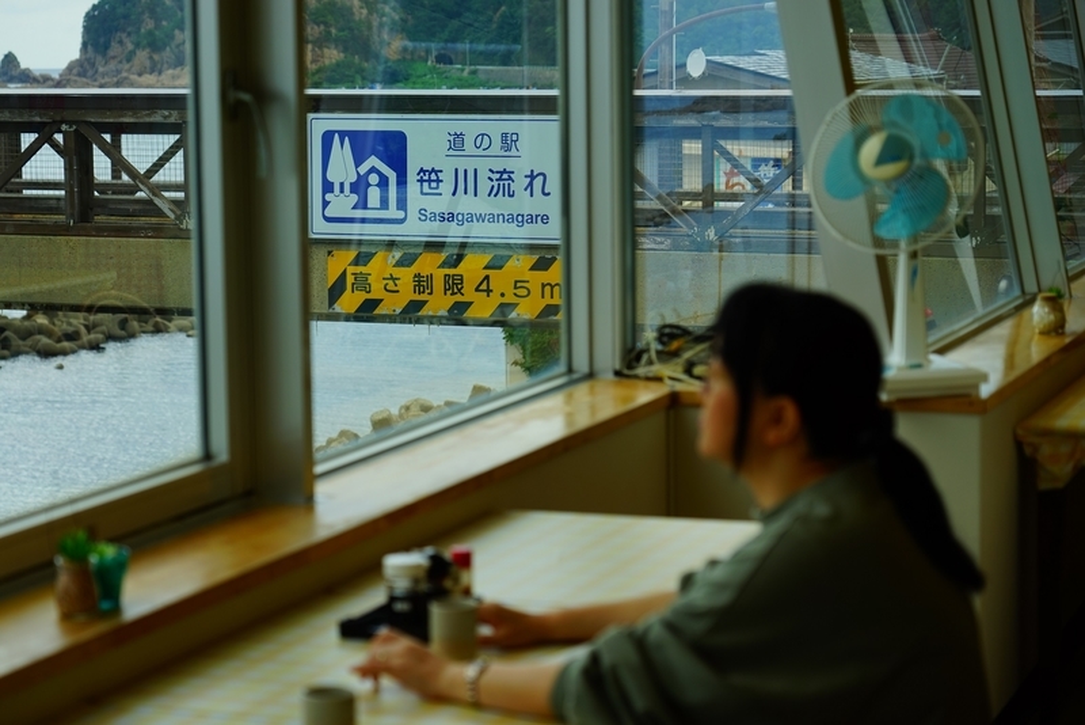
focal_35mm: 83
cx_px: 542
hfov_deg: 24.5
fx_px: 2502
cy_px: 362
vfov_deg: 16.5
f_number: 4.5
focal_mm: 83
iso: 100
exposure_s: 1/125
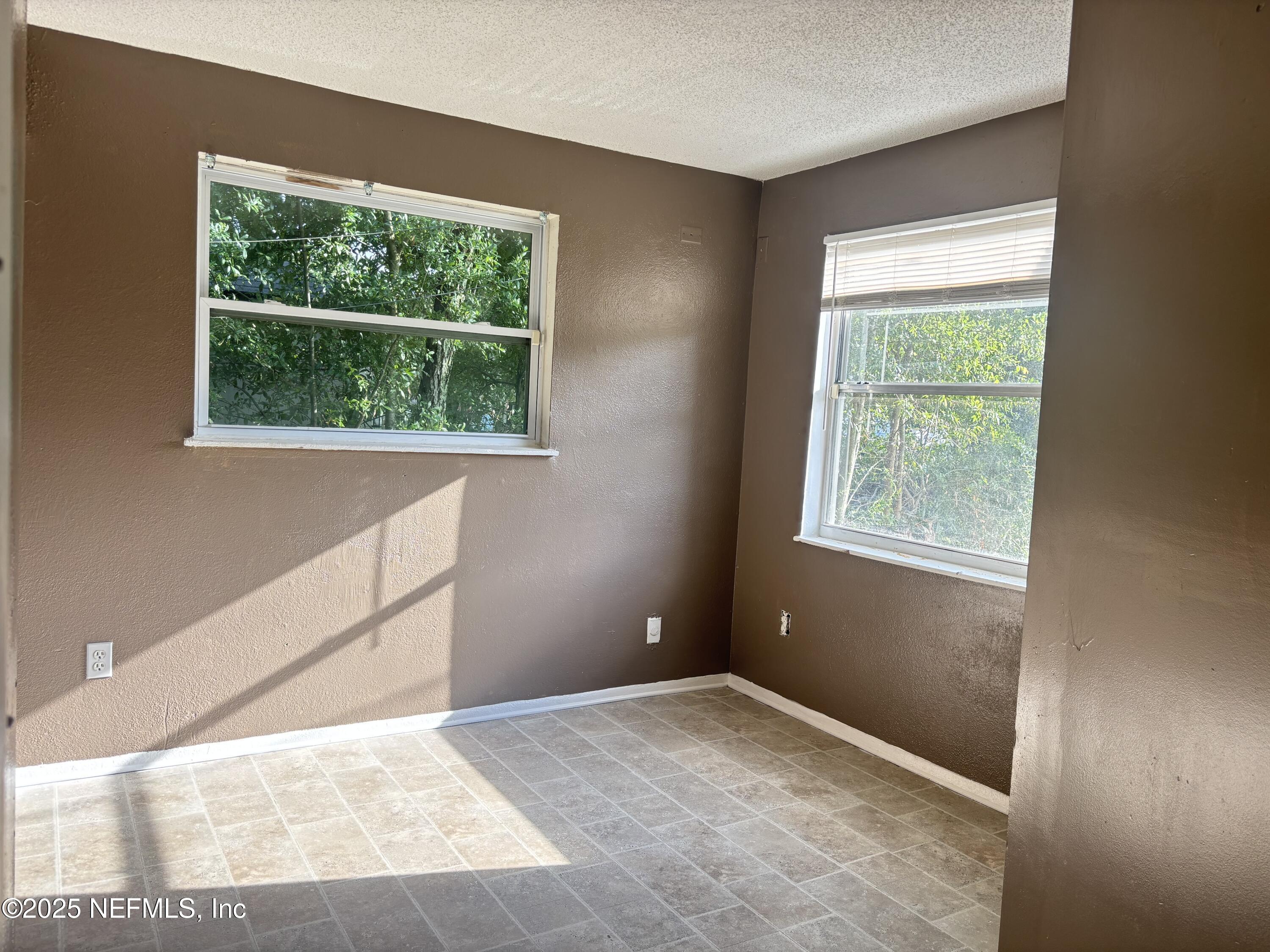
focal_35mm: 26
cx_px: 635
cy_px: 476
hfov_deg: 67.3
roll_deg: -2.9
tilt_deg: -5.4
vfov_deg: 53.1
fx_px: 954
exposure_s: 1/128
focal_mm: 5.96
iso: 50
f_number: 1.6
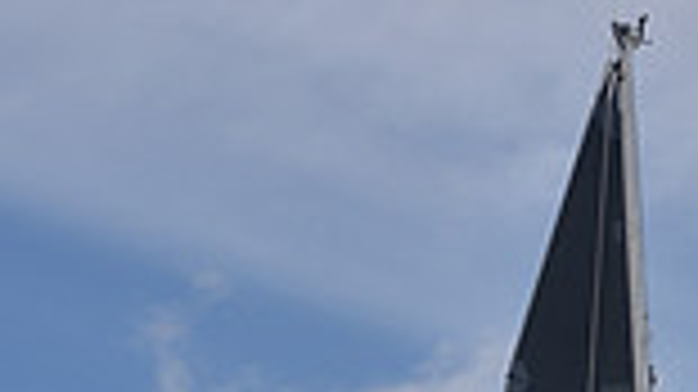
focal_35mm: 274
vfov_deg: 4.2
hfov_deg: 7.9
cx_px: 583
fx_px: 5069
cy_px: 1235
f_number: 7.1
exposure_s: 1/500
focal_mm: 70
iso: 200
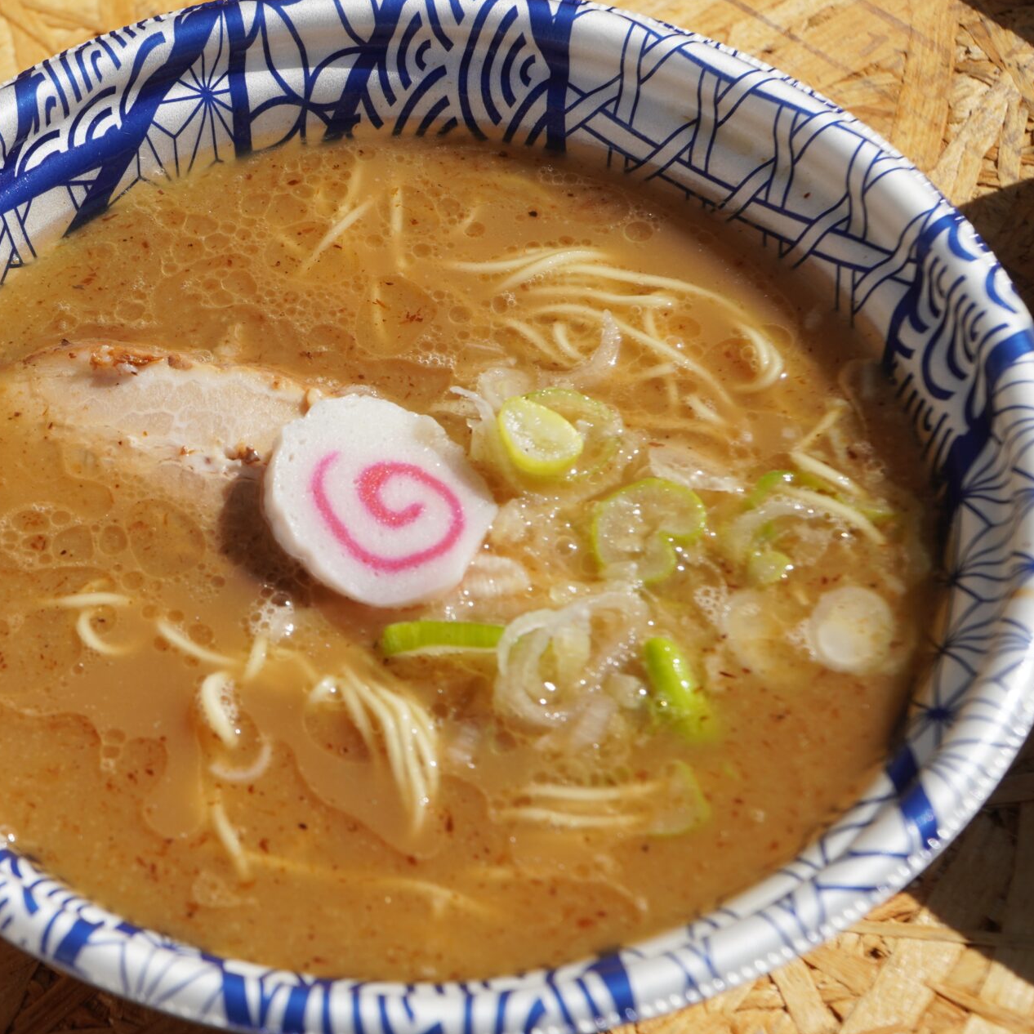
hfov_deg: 25.3
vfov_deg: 25.5
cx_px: 319
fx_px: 2286
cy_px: 520
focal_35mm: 68
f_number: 6.3
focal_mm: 35
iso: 100
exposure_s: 1/800
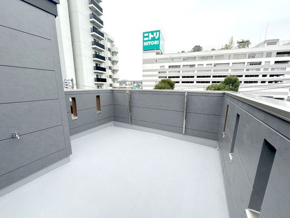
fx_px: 117
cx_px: 145
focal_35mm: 14
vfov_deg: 85.7
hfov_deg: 102.1
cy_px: 109
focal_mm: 2.22
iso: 40
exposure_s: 1/744
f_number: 2.2
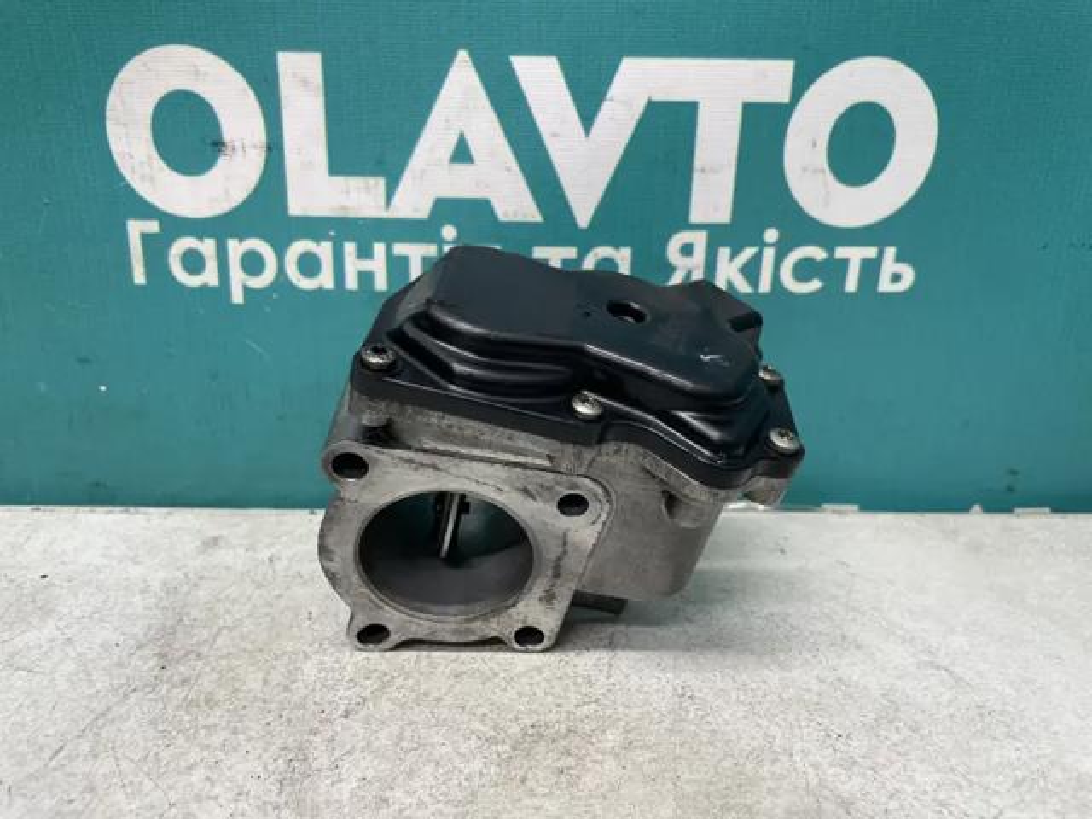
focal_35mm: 26
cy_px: 410
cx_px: 546
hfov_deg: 67.3
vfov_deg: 53.1
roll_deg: +0.0
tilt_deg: -20.7
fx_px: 820
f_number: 1.6
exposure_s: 1/100
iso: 125
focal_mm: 4.2
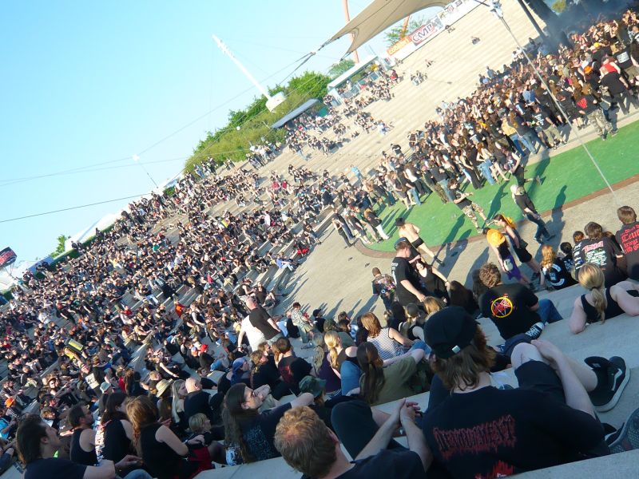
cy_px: 240
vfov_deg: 41.8
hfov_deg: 54.0
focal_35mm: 34
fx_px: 628
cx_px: 320
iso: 100
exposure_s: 1/500
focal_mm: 4.6
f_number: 2.8
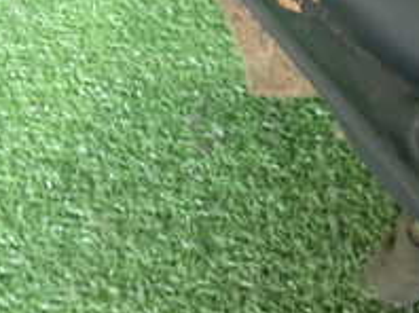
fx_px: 1100
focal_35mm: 91
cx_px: 576
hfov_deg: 19.5
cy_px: 15
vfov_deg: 15.9
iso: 500
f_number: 2.3
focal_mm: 5.4
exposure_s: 1/40
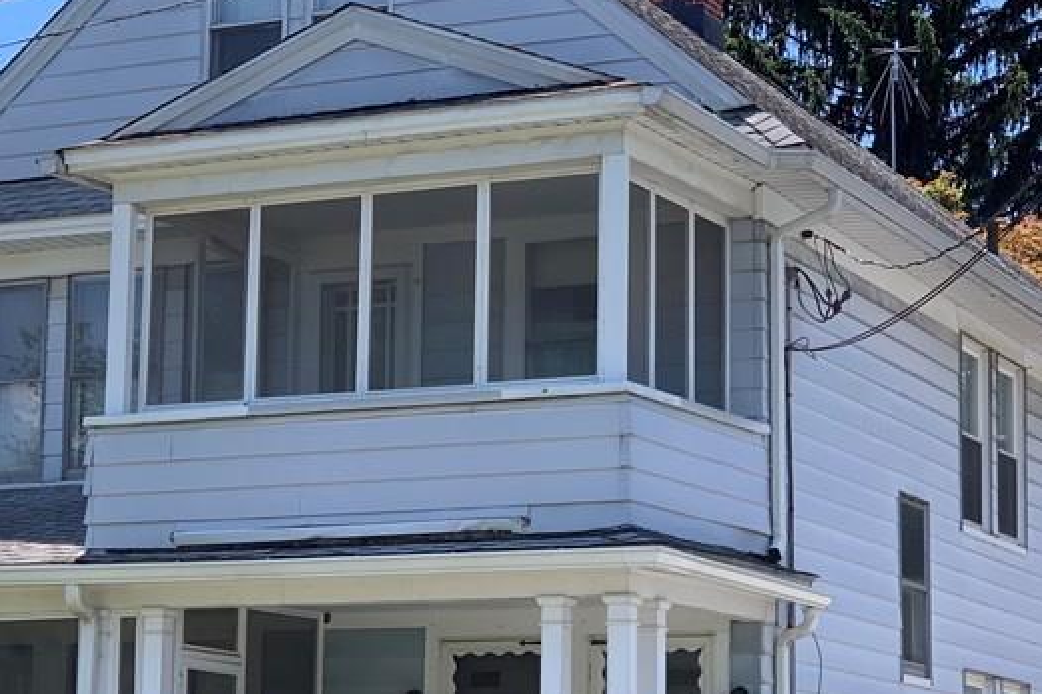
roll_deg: -1.0
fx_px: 3068
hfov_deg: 19.3
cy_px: 499
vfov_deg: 12.9
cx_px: 445
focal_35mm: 106
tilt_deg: +8.2
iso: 16
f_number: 2.4
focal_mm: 6
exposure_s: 1/505
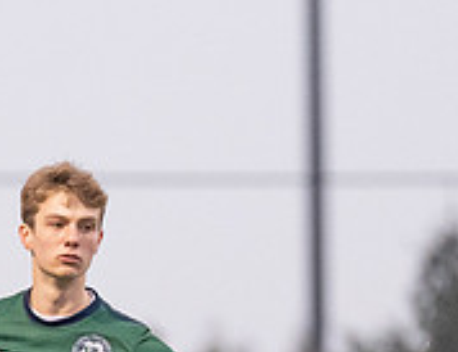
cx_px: 61
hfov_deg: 2.0
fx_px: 13197
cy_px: 480
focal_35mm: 988
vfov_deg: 1.5
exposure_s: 1/1250
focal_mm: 200
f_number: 2.8
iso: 3200
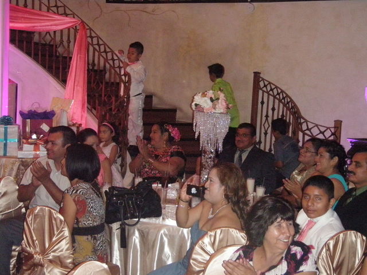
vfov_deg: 22.9
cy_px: 138
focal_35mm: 64
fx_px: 679
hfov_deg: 30.3
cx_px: 184
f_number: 4.5
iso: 800
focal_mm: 11.45
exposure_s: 1/50
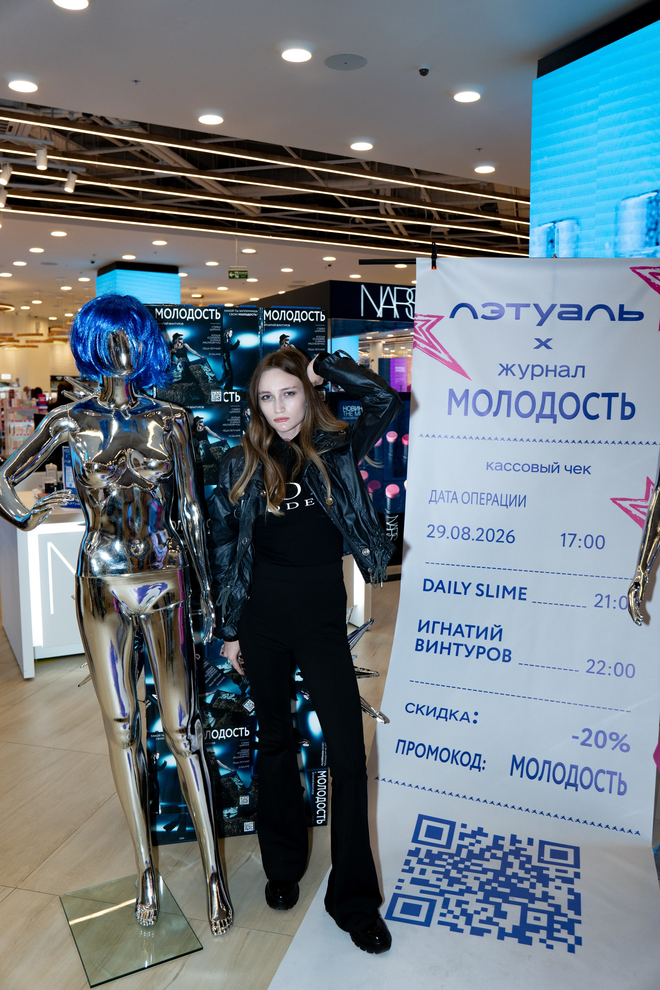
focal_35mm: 28
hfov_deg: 45.7
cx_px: 330
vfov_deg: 64.6
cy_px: 495
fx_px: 784
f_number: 3.5
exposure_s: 1/320
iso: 400
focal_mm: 19
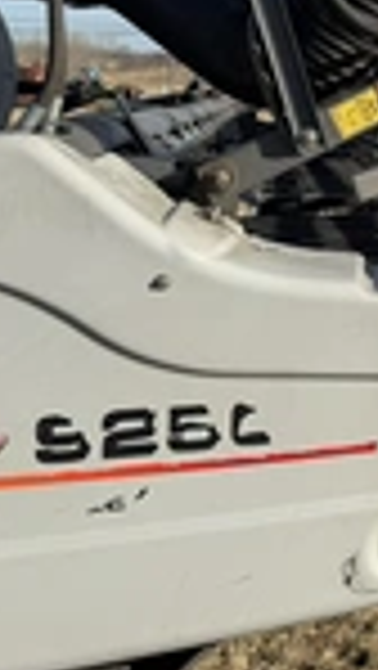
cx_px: 558
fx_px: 1245
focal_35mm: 70
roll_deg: +0.3
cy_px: 76
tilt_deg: -0.6
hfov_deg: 15.9
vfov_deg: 29.0
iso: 80
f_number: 1.78
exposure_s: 1/5319
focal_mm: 6.76
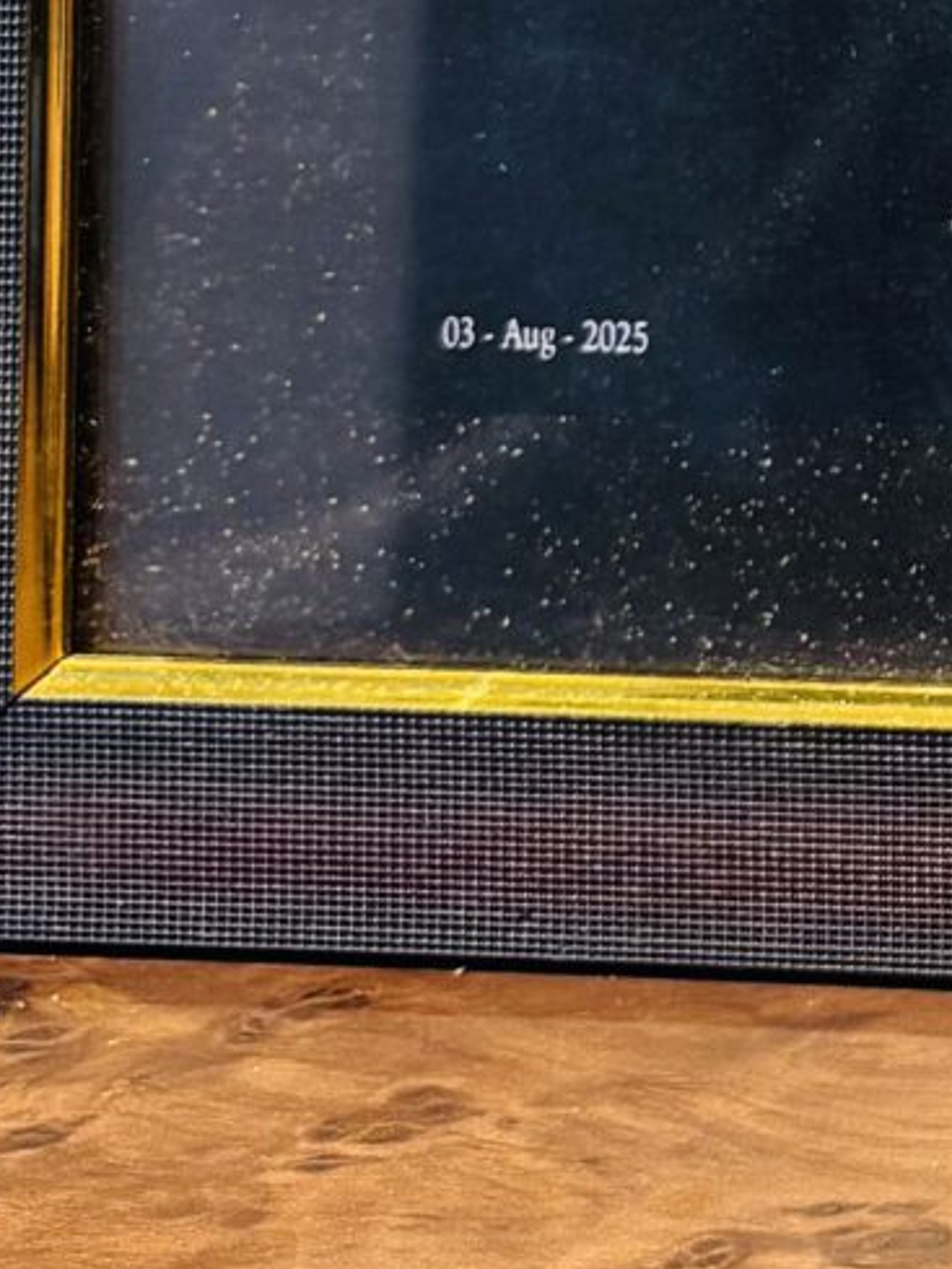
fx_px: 4985
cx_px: 2163
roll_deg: +0.0
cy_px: -631
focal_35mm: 136
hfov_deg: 9.8
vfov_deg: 13.6
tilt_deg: -3.5
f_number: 1.6
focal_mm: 5.96
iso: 32
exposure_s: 1/100
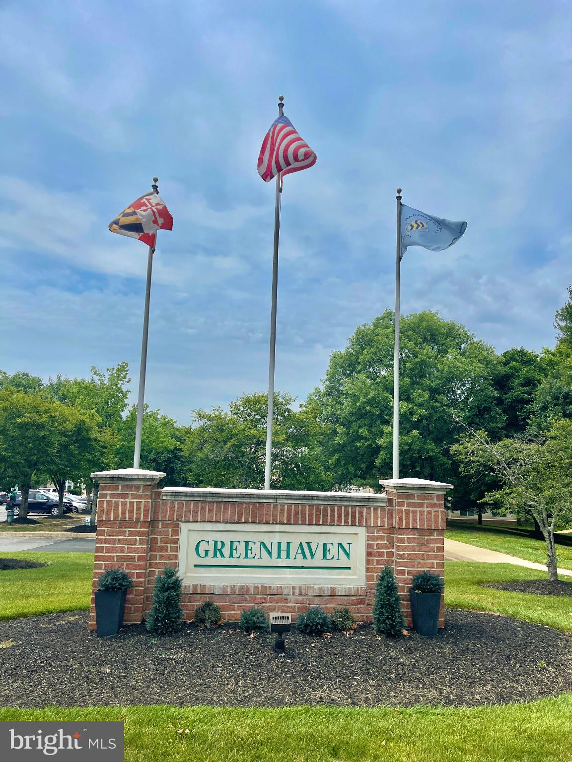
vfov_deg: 69.4
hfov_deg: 54.9
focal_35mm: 25
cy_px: 381
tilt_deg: +7.2
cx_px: 286
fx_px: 551
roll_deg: -1.4
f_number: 1.6
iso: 32
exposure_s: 1/7407
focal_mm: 5.1
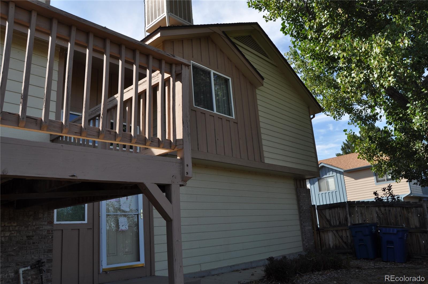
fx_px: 321
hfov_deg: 67.5
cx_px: 214
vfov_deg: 47.8
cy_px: 142
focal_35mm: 27
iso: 200
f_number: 8
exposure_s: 1/250
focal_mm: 18
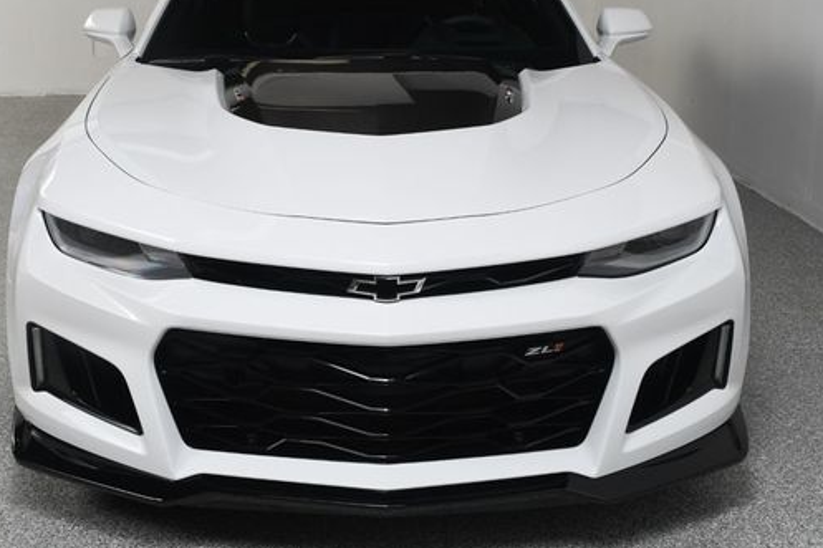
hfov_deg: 34.4
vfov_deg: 23.3
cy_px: 209
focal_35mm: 58
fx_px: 1325
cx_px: 353
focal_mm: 30
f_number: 11
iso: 100
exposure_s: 1/160
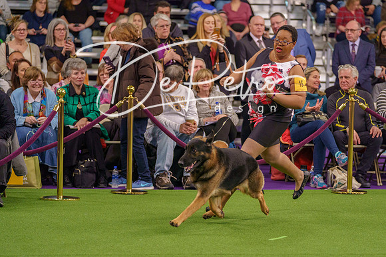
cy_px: 154
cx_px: 231
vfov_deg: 9.0
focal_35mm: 152
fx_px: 1627
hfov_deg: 13.5
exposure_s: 1/500
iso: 2500
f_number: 2.8
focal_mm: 127
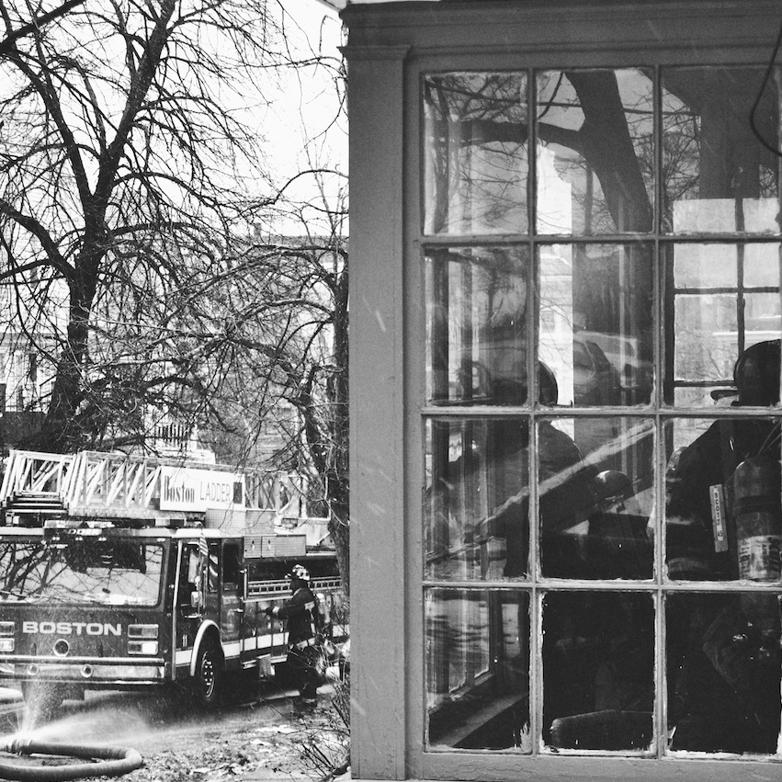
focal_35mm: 106
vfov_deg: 16.5
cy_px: 393
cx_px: 410
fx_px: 2700
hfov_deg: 16.5
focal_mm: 55
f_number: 5.6
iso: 200
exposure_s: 1/60
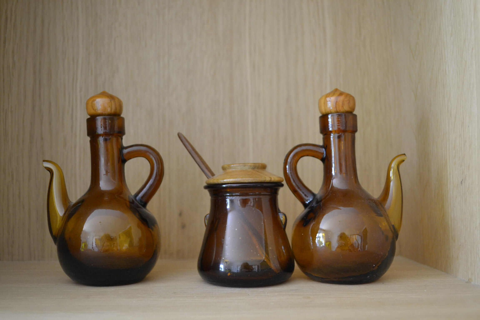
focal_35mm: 39
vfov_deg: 34.2
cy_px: 160
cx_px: 240
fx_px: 520
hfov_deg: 49.6
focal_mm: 26
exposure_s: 1/60
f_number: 4.2
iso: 1400
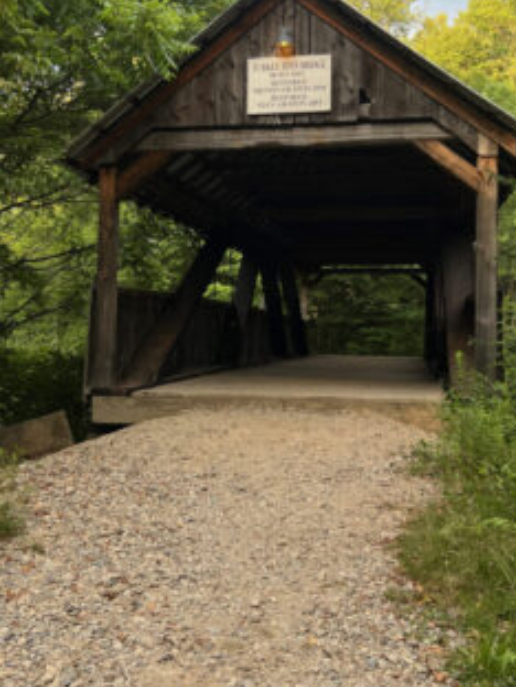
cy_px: 297
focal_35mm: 40
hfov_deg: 36.0
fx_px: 795
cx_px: 256
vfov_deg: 46.7
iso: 50
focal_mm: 5.7
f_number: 1.5
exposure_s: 1/611
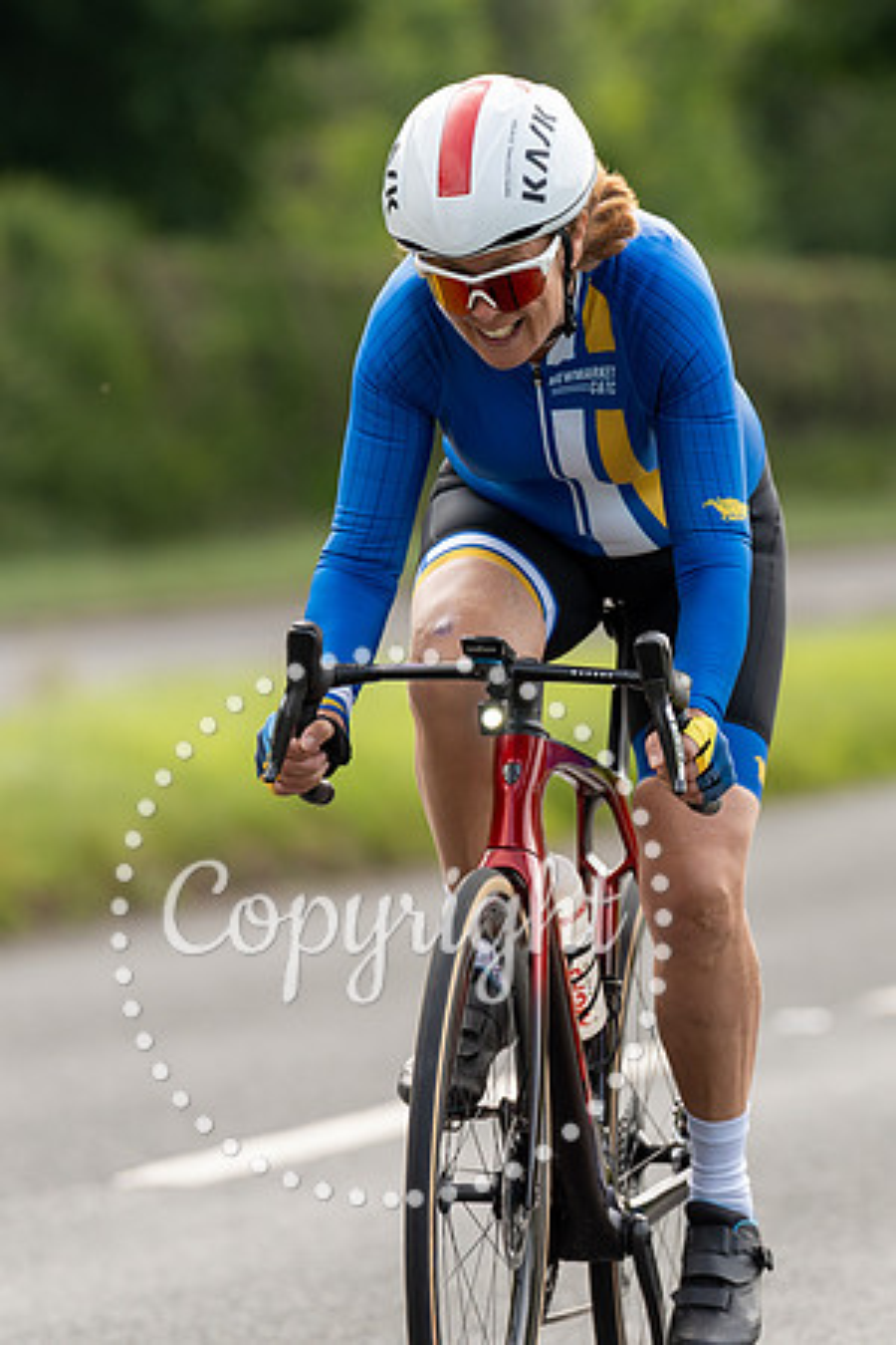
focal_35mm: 368
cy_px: 520
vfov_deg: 5.6
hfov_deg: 3.7
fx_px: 13736
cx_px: 436
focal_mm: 200
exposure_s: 1/1000
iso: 320
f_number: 3.5
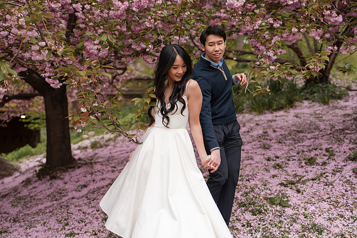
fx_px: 367
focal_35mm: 37
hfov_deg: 51.9
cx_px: 178
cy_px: 119
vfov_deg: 36.0
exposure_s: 1/800
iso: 200
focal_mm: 37
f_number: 2
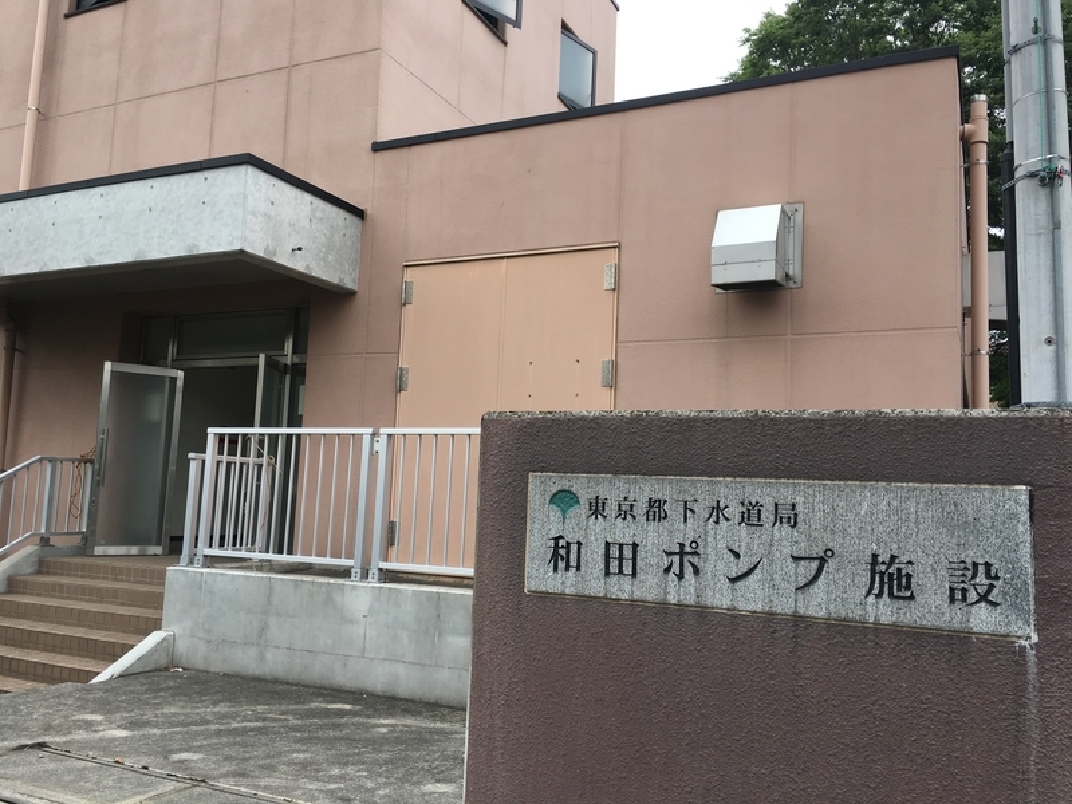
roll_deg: -1.9
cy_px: 402
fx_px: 898
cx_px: 536
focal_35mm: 29
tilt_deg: +4.7
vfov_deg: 48.2
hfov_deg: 61.7
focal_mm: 4.15
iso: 25
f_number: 2.2
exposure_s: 1/549
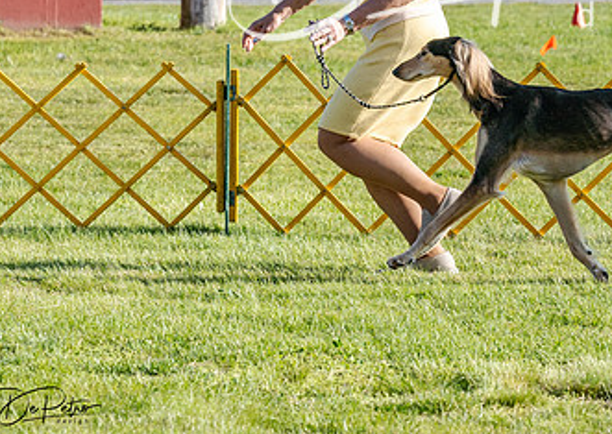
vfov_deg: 5.3
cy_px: -3
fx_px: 4683
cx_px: 442
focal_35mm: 270
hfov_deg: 7.5
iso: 400
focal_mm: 118
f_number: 6.3
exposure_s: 1/1250
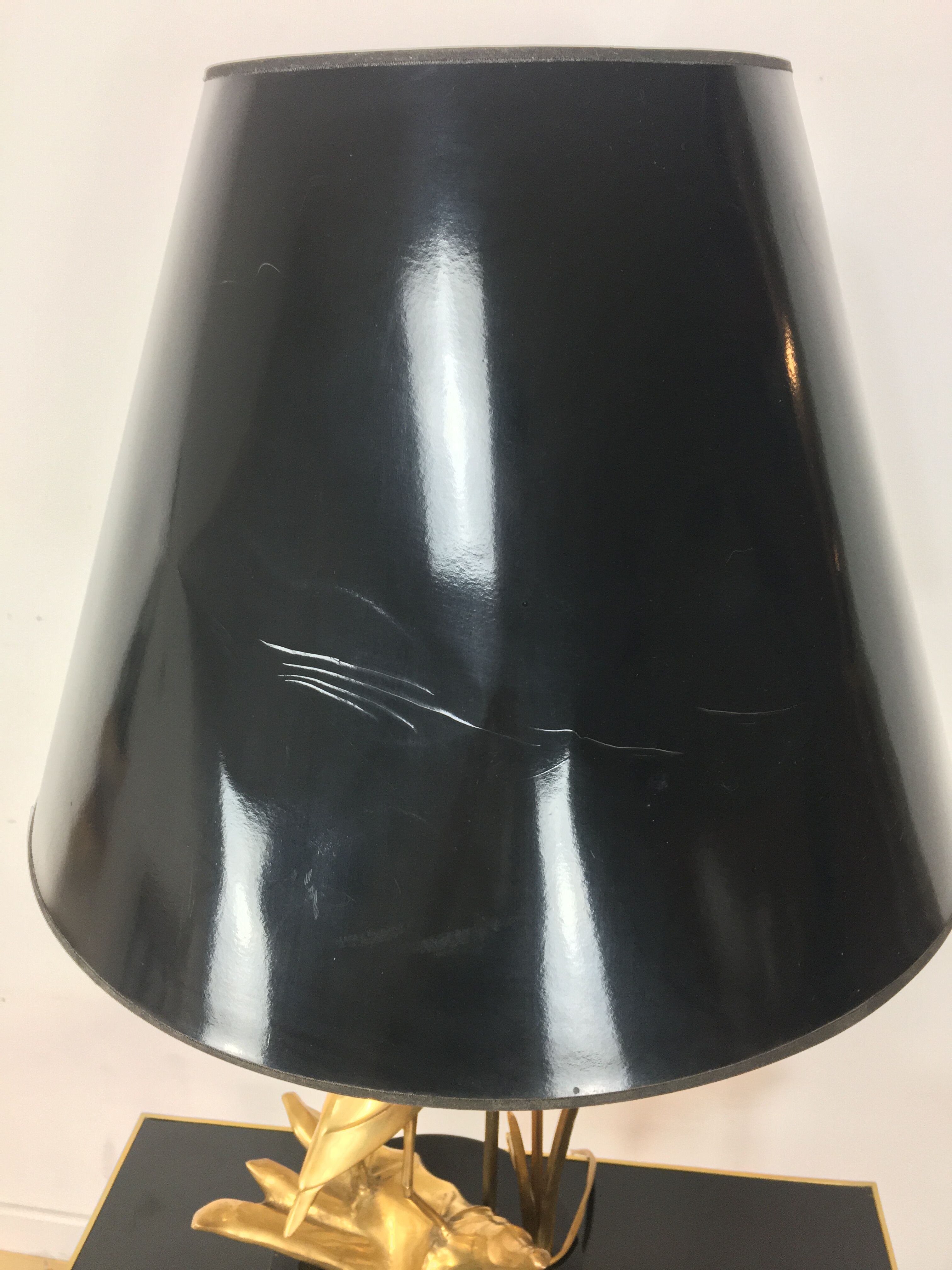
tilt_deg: -24.1
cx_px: 476
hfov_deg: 48.2
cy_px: 635
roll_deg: +0.1
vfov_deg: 61.7
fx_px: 1063
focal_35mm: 29
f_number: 2.2
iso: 100
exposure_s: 1/33
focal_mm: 4.15
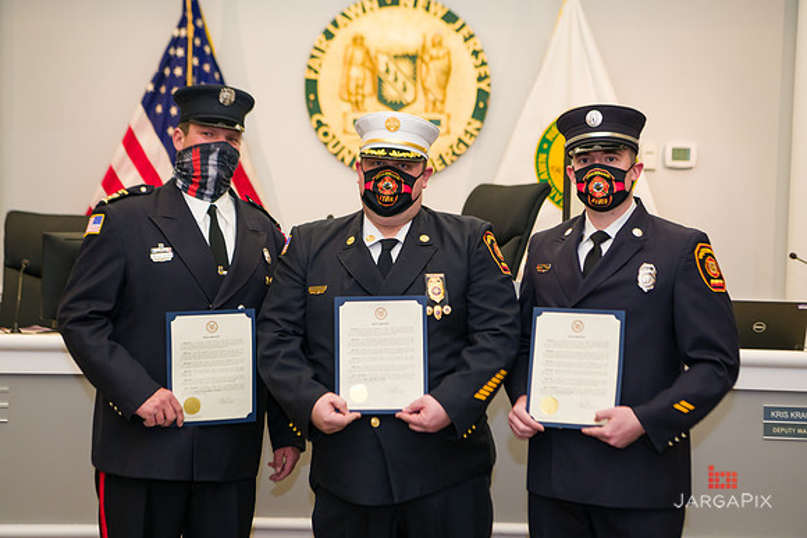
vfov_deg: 19.5
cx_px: 404
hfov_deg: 28.8
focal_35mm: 70
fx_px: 1569
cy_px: 269
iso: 1600
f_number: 3.5
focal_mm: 70
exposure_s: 1/125
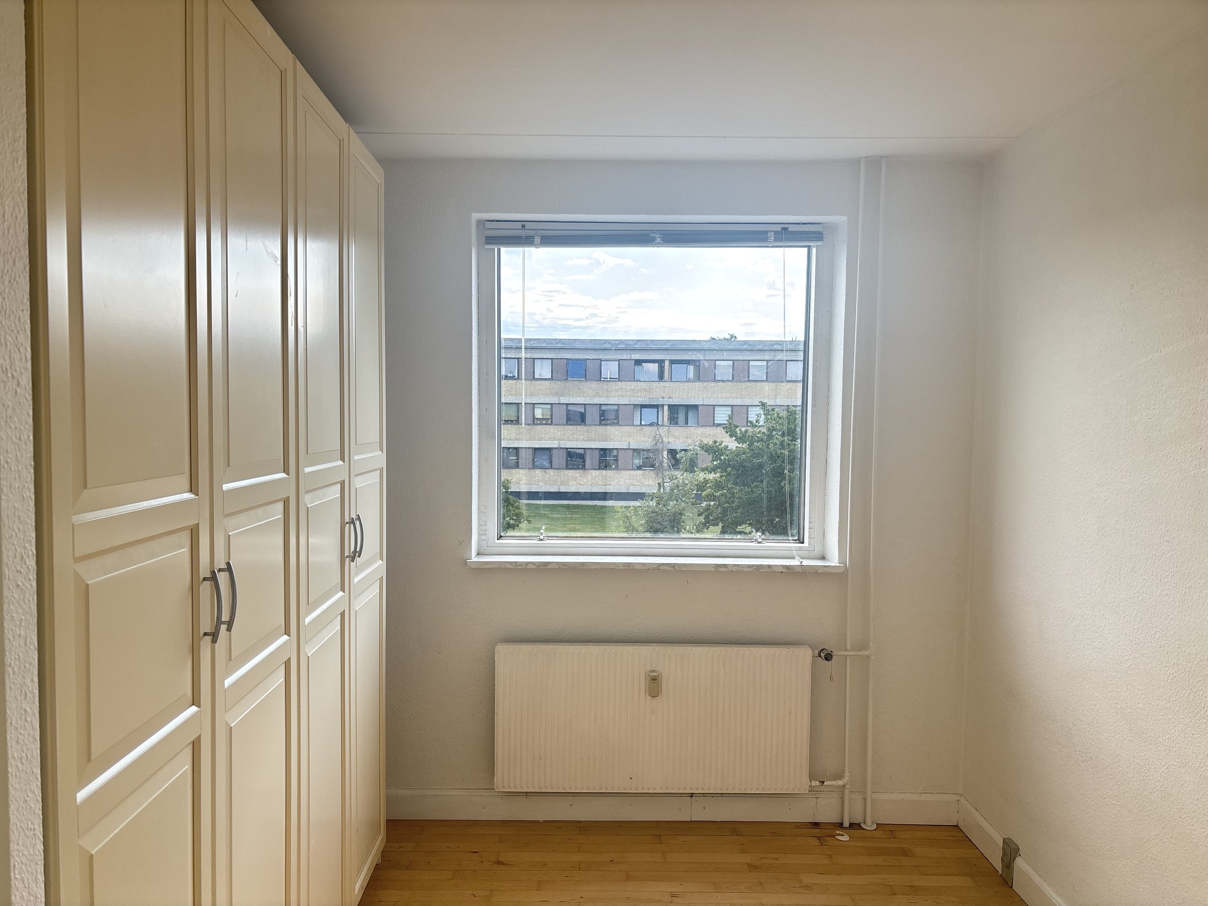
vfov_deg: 53.1
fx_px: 907
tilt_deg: -3.5
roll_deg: -1.2
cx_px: 604
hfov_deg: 67.3
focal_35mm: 26
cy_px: 453
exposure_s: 1/410
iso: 50
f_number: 1.6
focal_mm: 5.96
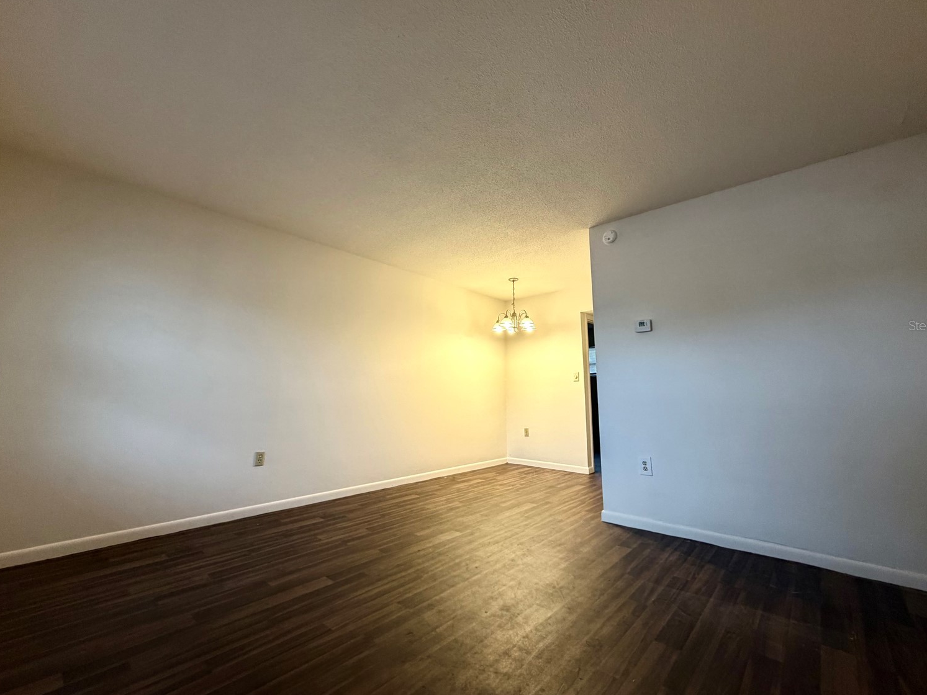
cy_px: 325
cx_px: 471
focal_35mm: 15
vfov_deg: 81.7
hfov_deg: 98.2
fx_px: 402
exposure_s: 1/60
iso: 250
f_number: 2.2
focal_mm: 2.22
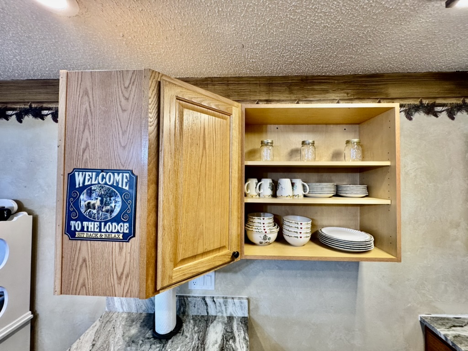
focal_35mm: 14
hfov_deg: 102.1
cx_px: 234
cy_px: 176
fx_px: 189
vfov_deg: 85.7
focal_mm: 2.22
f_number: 2.2
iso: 200
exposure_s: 1/60
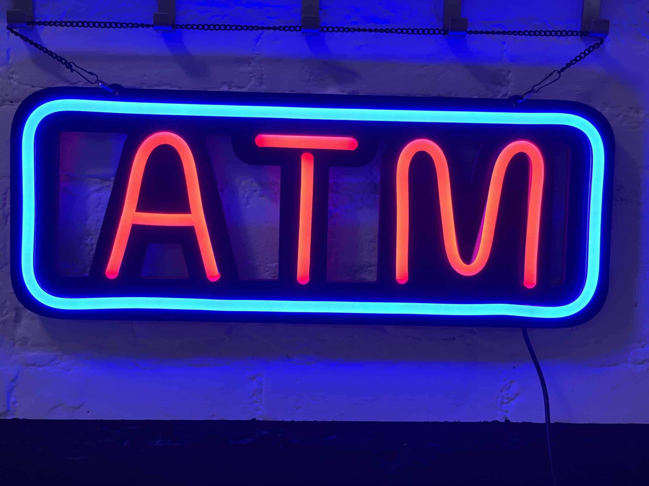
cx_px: 324
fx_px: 975
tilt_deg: -6.7
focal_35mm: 52
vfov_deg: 28.0
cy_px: 243
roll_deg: -1.2
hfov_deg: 36.8
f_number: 2
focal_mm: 6
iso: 125
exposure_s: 1/120
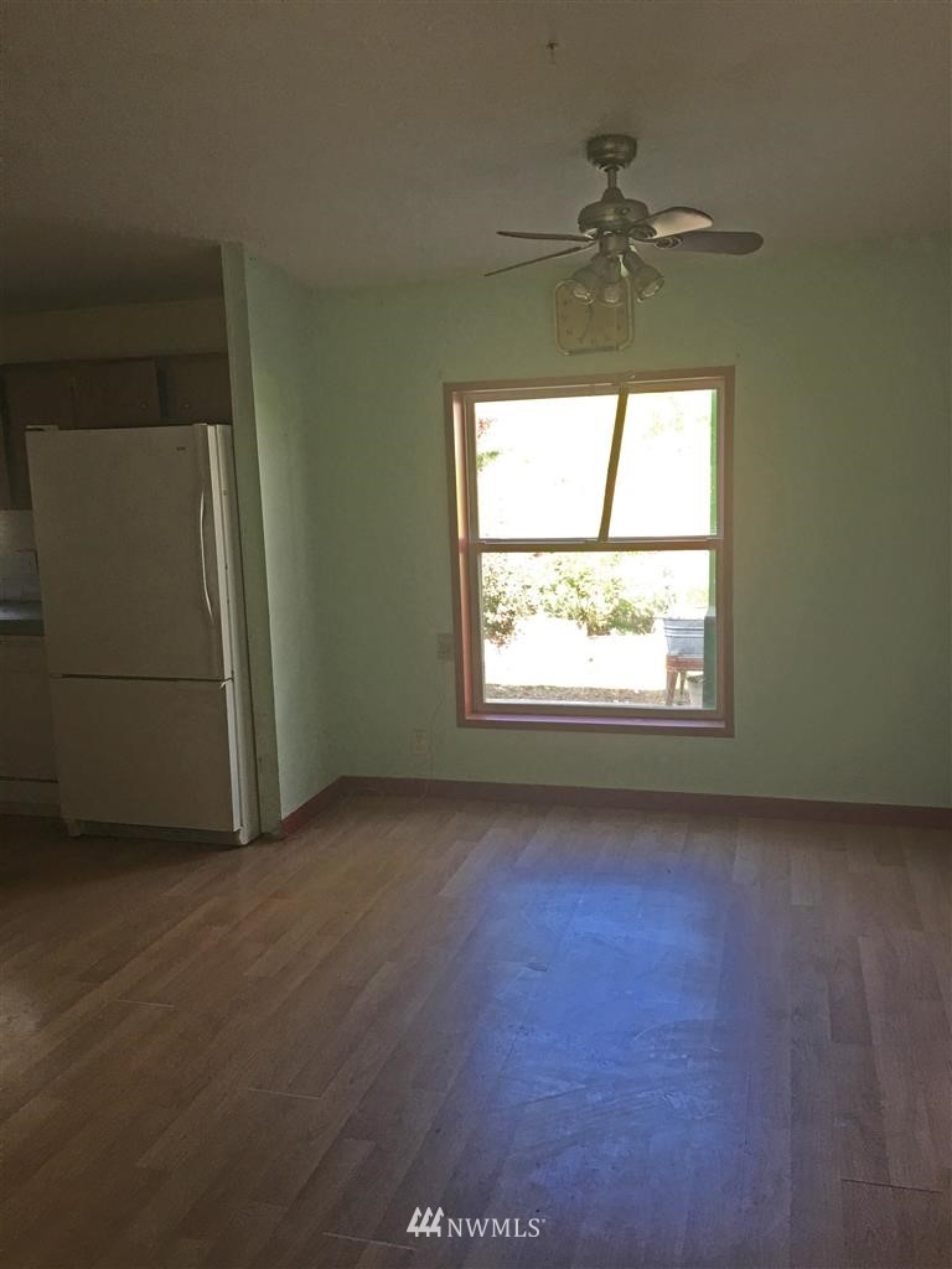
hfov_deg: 48.2
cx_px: 476
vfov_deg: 61.7
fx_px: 1063
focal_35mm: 29
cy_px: 634
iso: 32
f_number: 2.2
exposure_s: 1/30
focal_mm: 4.15
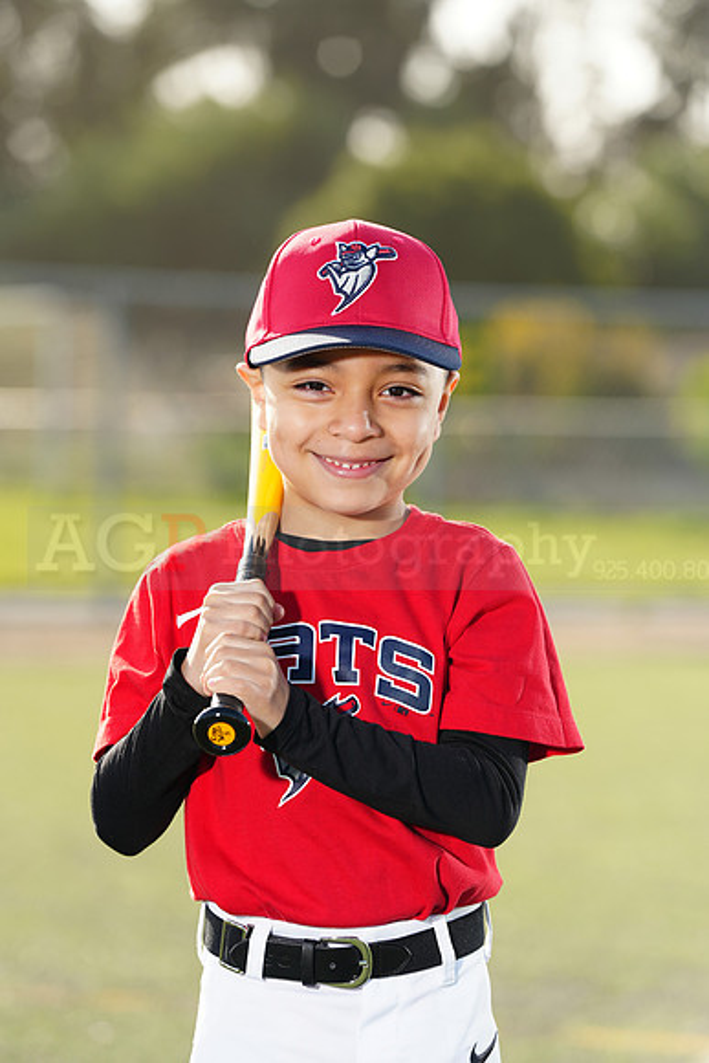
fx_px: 5048
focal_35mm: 171
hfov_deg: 8.0
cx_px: 354
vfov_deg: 12.0
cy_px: 532
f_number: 5
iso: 100
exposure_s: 1/250
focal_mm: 171
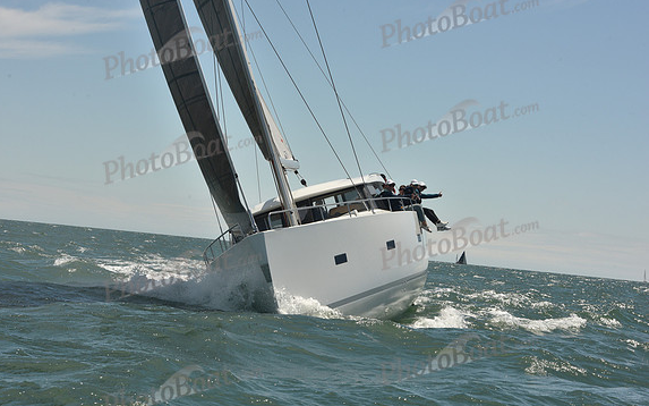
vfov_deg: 13.3
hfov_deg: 21.2
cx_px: 322
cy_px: 198
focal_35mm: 98
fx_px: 1733
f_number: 13
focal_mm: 95
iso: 320
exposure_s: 1/800
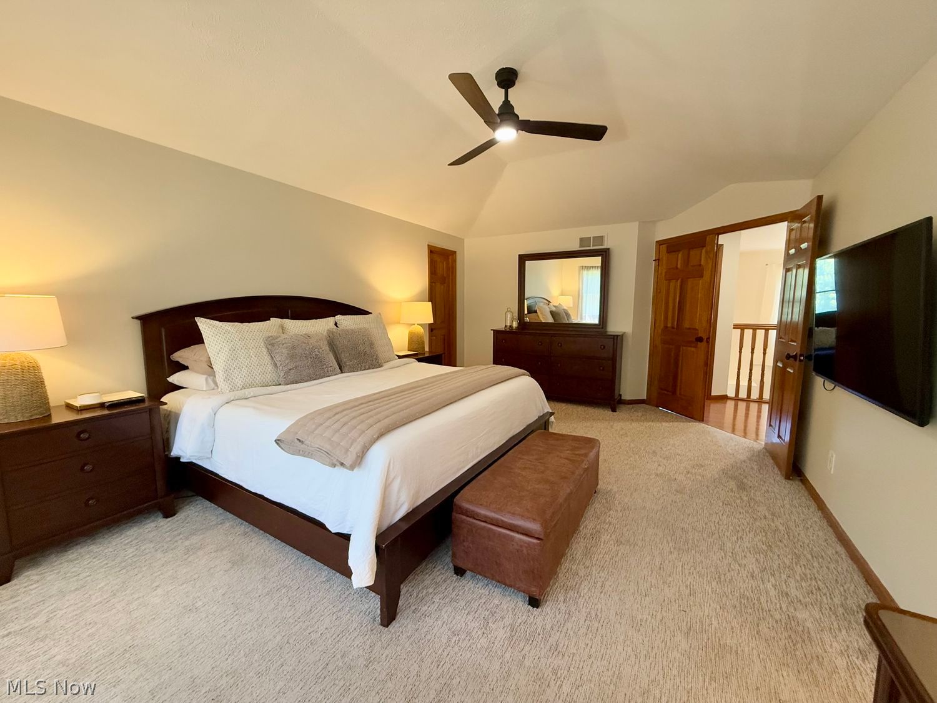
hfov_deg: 102.1
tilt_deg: -6.5
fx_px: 379
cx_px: 468
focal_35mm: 14
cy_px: 352
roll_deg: -0.4
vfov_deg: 85.7
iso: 400
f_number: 2.2
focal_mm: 2.22
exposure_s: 1/60
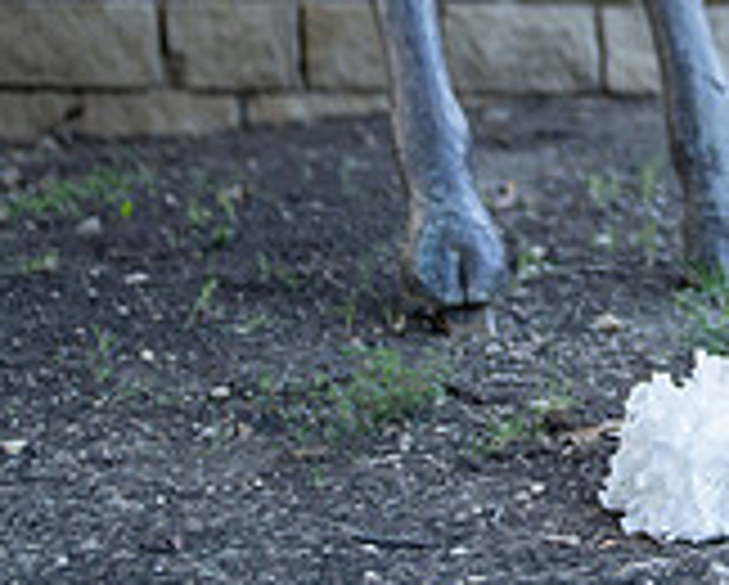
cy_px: -281
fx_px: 4342
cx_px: 1205
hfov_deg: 9.3
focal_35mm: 201
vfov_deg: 7.6
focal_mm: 50
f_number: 1.2
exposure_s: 1/1000
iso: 250
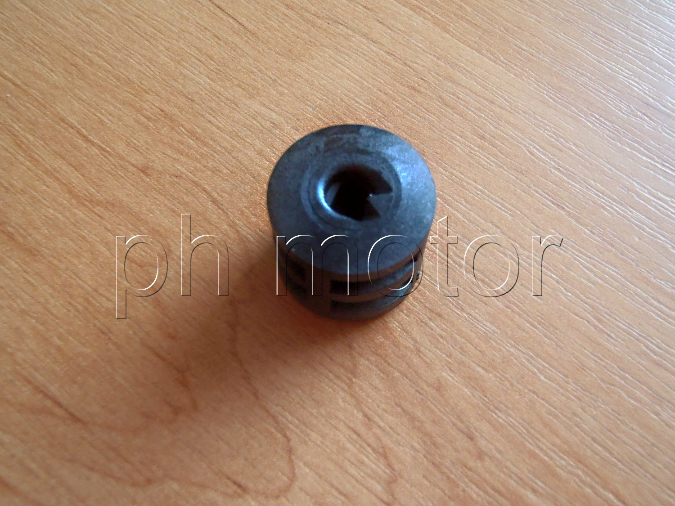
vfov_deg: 39.7
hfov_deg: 51.4
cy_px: 253
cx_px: 338
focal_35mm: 36
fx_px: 702
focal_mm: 6.53
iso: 200
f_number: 4.1
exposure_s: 1/13
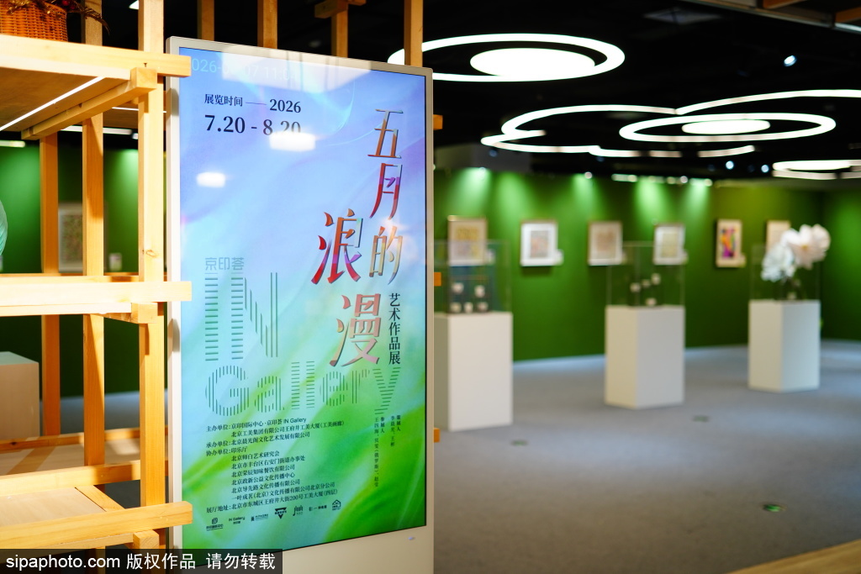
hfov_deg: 48.5
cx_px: 430
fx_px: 957
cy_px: 287
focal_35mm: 40
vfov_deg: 33.4
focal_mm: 40
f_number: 2
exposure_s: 1/400
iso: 400
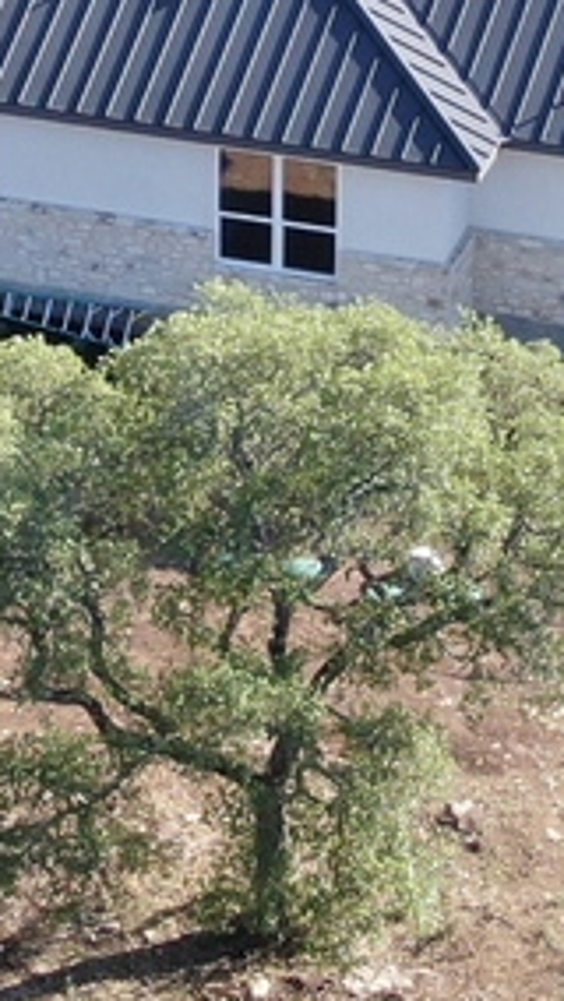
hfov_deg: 4.8
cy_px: 159
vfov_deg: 8.5
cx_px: 137
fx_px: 6745
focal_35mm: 254
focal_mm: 8.06
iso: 100
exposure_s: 1/160
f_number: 3.7
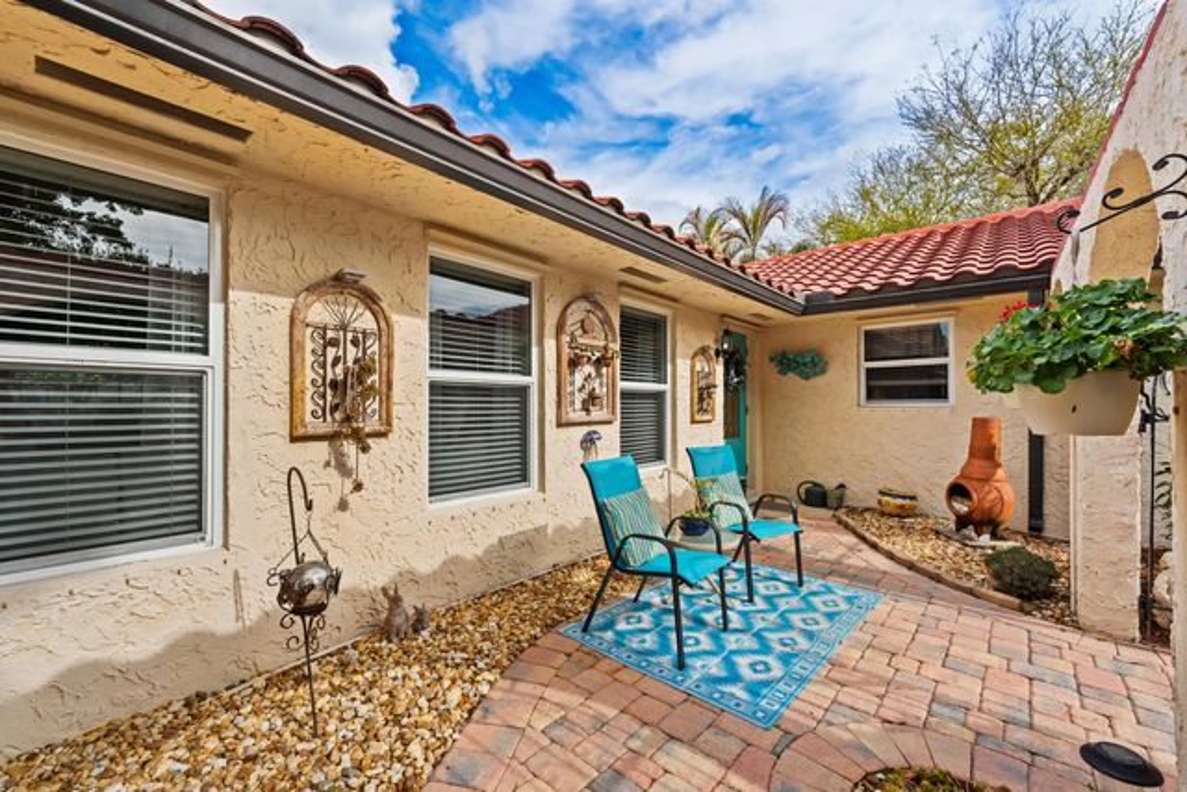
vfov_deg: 81.2
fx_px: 462
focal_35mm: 14
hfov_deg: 104.2
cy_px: 396
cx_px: 594
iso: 250
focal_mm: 14
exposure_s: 1/200
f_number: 9
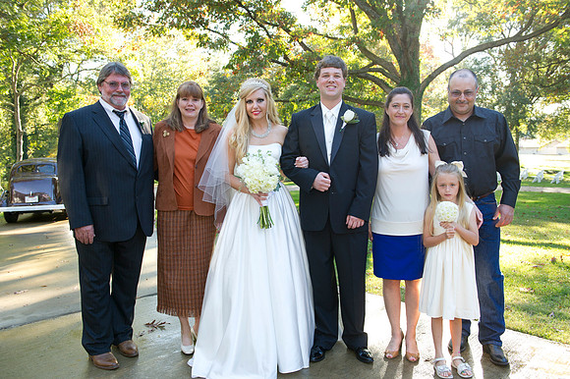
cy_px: 190
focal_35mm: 31
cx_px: 285
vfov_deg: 42.3
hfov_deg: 60.3
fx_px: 491
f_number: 5.6
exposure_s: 1/160
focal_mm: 31
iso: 500
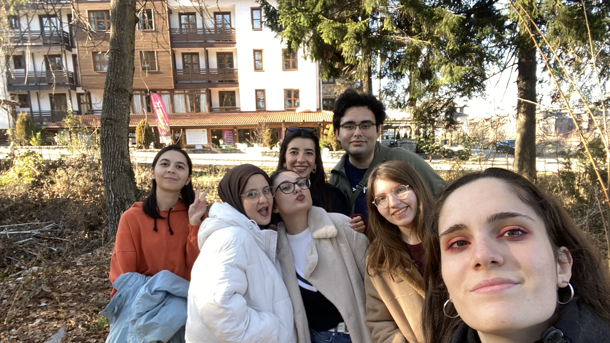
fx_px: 421
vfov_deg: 43.9
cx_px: 312
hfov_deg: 71.9
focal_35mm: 26
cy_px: 223
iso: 50
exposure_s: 1/122
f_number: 2.2
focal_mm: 2.71
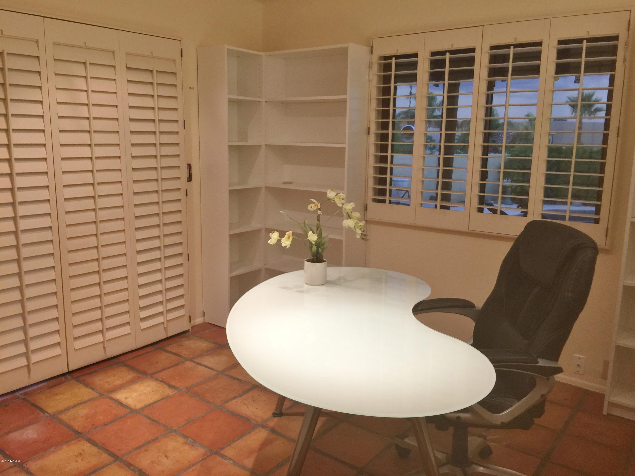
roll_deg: -2.8
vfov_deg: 48.2
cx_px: 318
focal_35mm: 29
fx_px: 532
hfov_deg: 61.7
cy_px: 238
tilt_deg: -9.4
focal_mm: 4.15
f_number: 2.2
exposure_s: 1/15
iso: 32
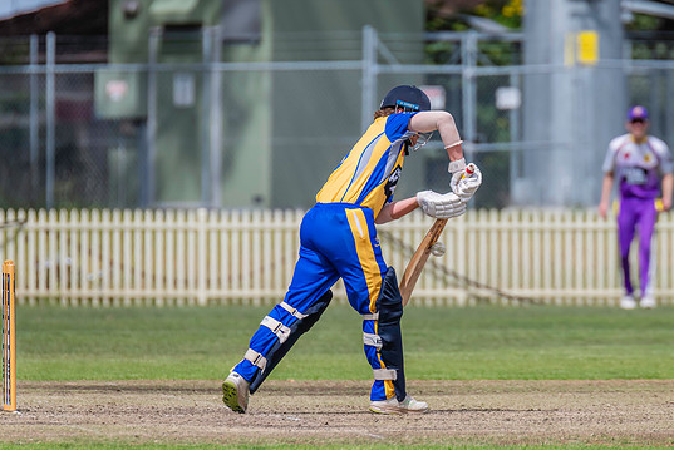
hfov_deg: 3.0
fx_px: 12722
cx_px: 375
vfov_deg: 2.0
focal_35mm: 679
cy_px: 231
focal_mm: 600
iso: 800
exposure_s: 1/2500
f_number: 7.1
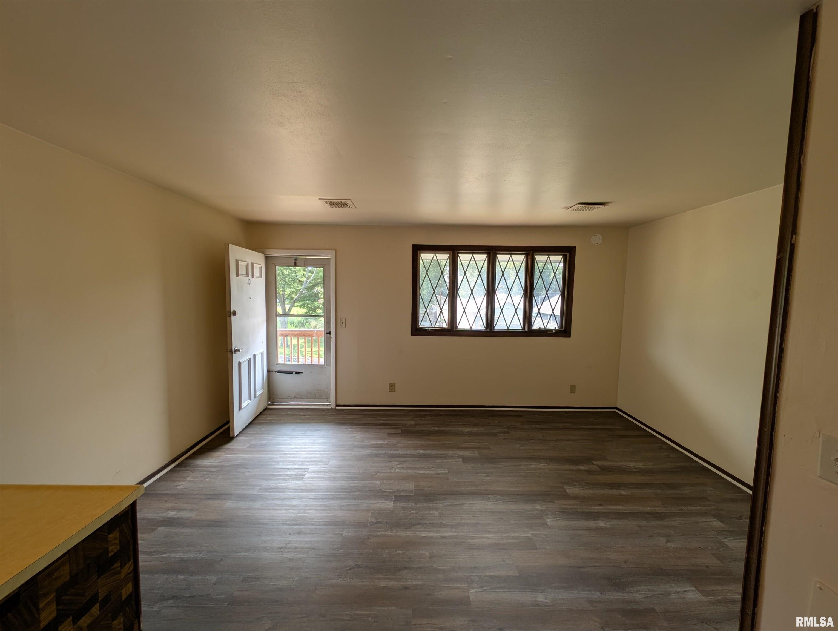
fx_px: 291
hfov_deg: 110.5
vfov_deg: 94.6
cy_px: 316
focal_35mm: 12
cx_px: 419
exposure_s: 1/120
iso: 41
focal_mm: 2.23
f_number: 1.95
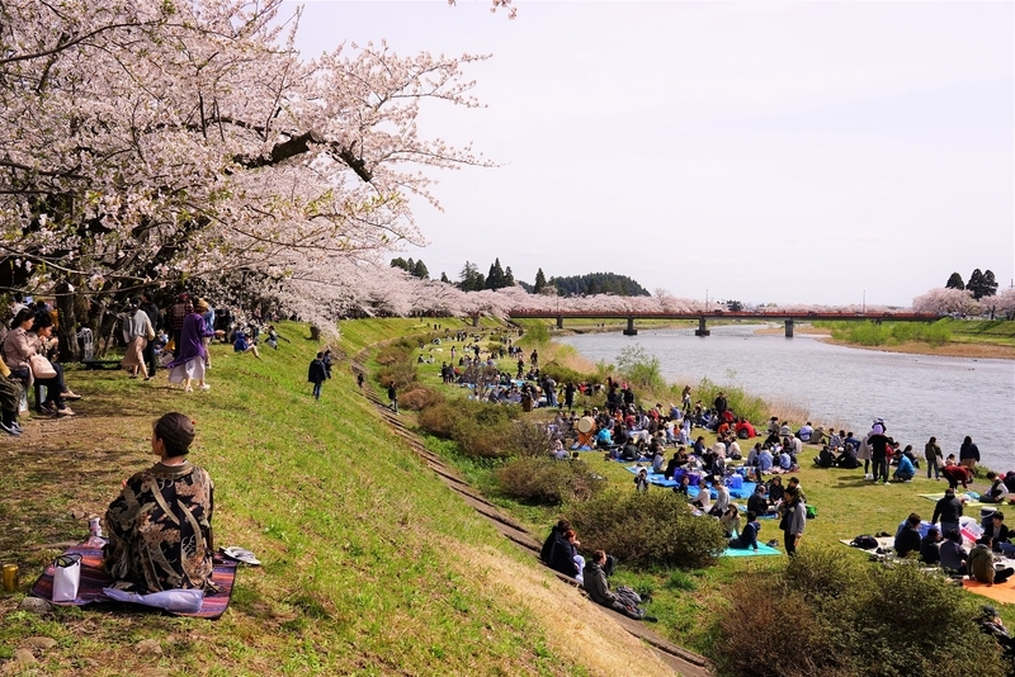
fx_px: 931
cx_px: 508
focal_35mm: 33
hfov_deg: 57.2
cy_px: 338
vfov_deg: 40.0
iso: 100
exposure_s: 1/350
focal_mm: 33
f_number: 6.7
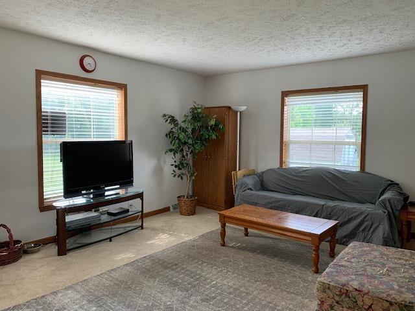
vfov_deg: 53.1
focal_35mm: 26
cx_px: 208
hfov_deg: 67.3
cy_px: 156
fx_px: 312
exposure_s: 1/73
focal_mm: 4.25
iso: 100
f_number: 1.8
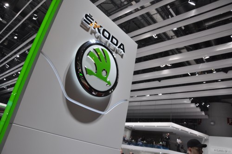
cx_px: 116
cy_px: 77
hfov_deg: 67.4
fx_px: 174
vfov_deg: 47.8
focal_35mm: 27
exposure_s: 1/125
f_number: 5.6
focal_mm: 18
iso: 400
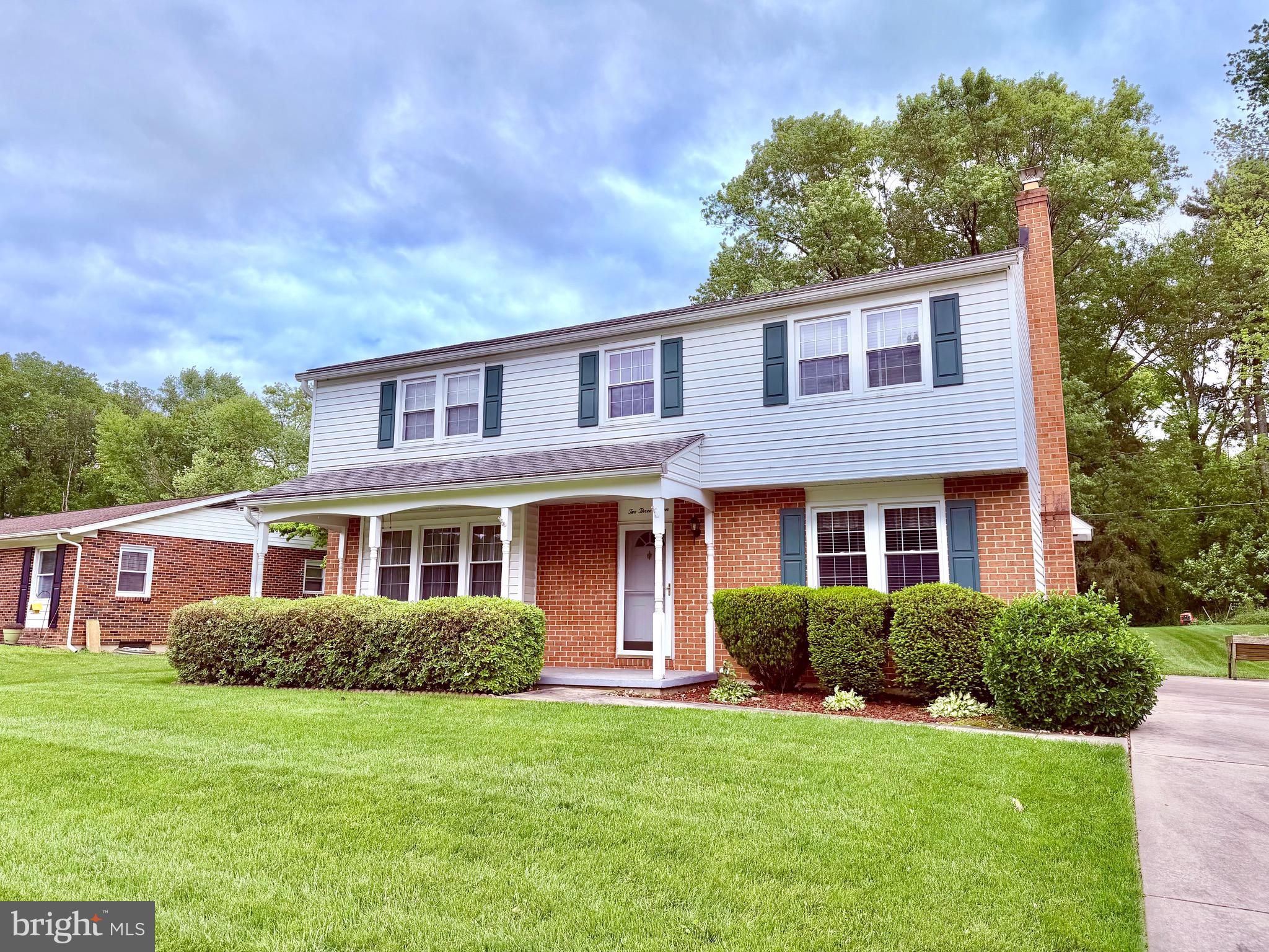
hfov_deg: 71.6
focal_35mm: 24
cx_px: 634
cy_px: 476
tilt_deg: +8.9
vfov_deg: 56.8
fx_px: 880
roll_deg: +0.1
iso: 80
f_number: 1.78
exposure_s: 1/4405
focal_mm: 6.76
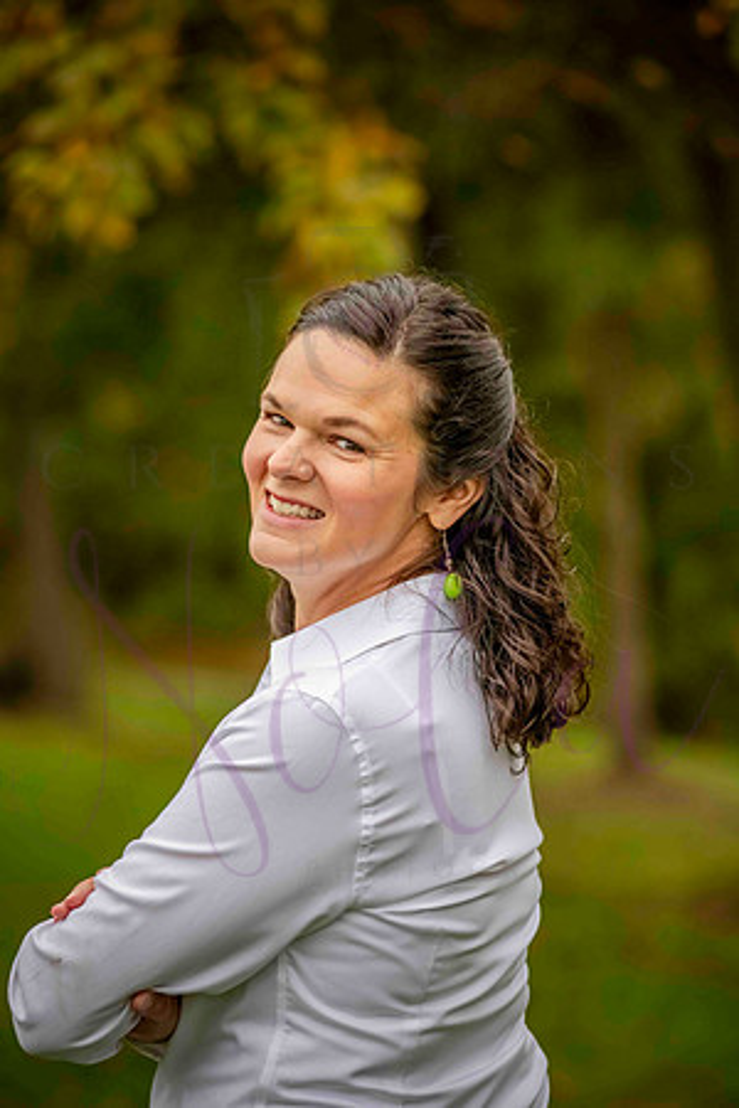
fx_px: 3448
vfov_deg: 18.3
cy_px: 554
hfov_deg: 12.2
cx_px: 370
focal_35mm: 112
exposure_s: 1/1600
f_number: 4
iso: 2000
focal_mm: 112
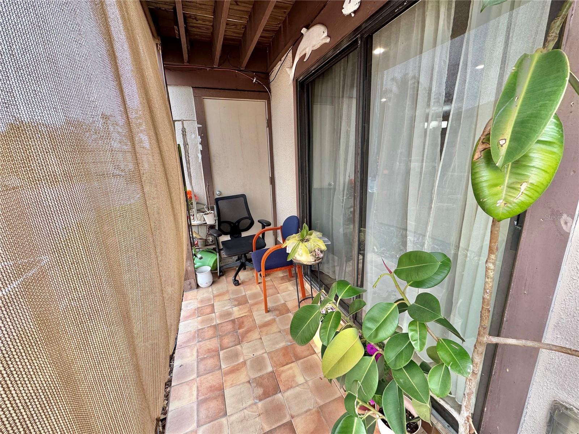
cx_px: 290
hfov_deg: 102.1
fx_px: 234
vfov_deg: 85.7
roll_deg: +1.8
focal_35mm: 14
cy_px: 217
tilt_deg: -14.9
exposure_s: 1/108
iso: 40
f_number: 2.2
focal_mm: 2.22
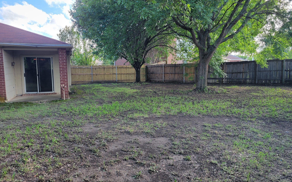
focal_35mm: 28
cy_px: 93
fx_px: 223
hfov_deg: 66.5
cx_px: 144
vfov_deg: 44.5
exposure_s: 1/145
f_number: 1.8
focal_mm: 5.4
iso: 40
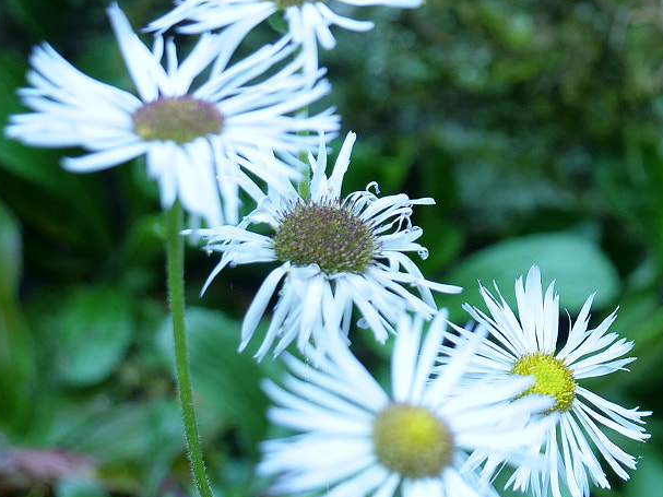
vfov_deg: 12.7
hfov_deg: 16.5
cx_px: 723
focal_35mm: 116
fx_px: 2221
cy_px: 155
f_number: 3.3
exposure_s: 1/60
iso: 250
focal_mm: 22
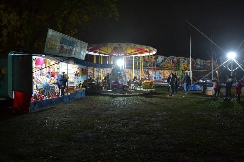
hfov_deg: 67.4
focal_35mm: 27
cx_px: 122
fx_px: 183
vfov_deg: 47.9
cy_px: 81
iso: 1250
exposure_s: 1/15
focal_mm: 18
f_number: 3.5
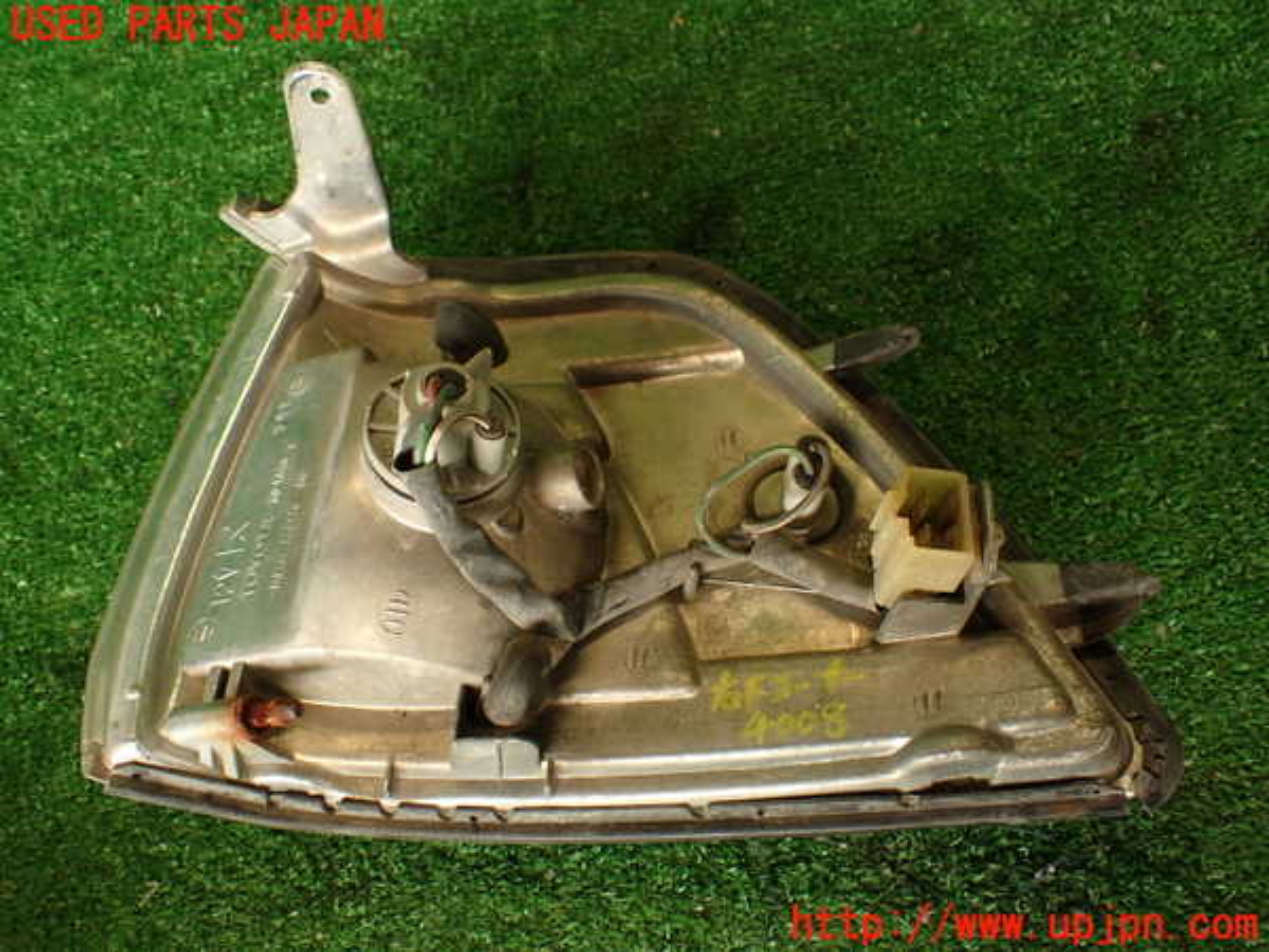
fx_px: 1173
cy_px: 476
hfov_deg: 56.8
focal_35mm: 32
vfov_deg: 44.2
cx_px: 634
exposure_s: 1/60
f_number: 2.4
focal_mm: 5.79
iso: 125
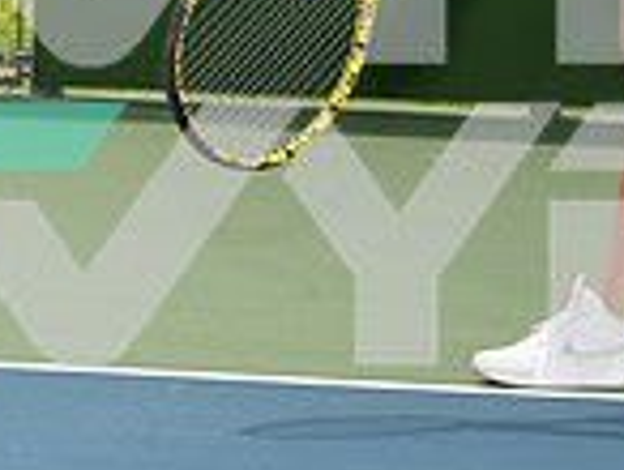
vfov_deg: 7.2
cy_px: -64
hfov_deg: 9.5
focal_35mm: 207
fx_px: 3738
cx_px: 509
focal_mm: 70
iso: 160
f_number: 10
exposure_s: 1/250
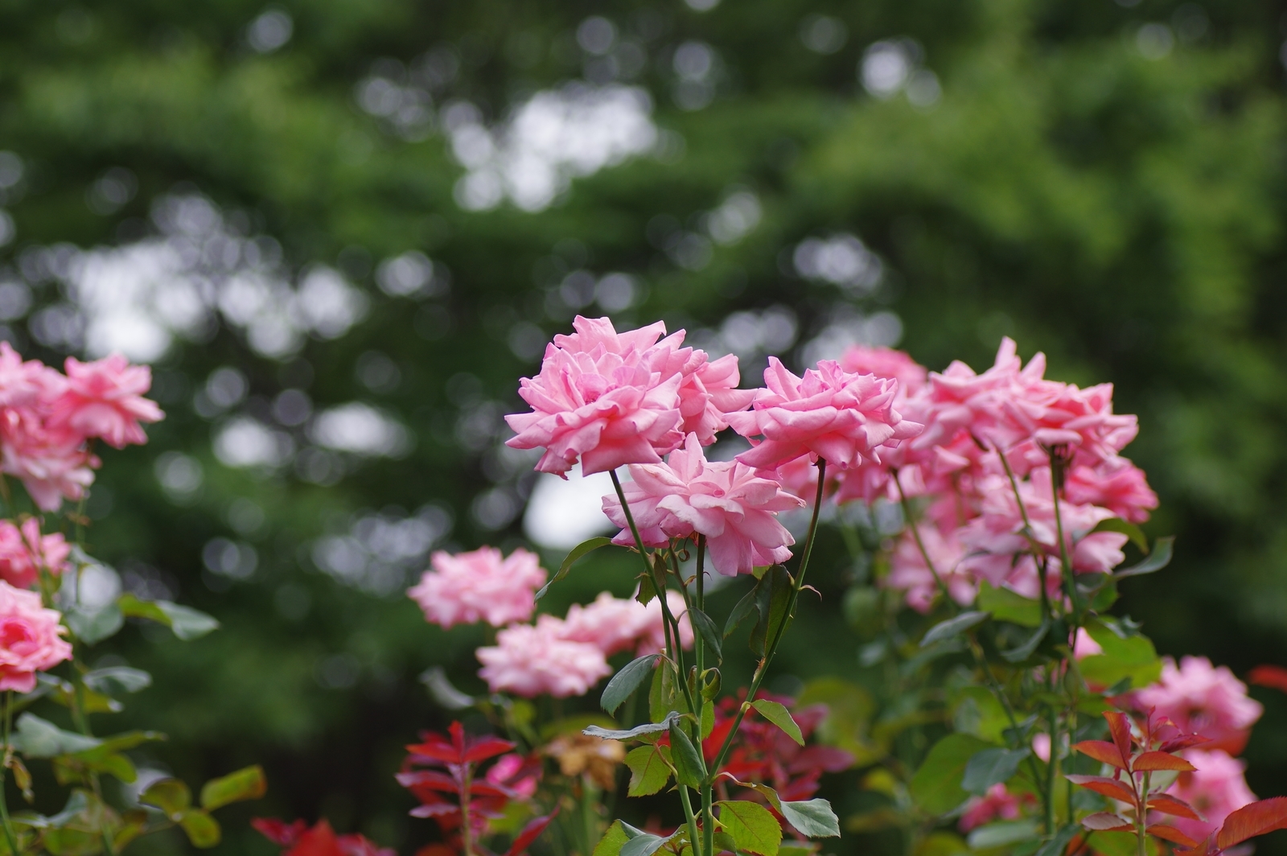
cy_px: 428
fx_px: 4822
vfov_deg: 10.1
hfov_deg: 15.2
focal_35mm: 135
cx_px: 644
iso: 200
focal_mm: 90
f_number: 4
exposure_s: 1/800
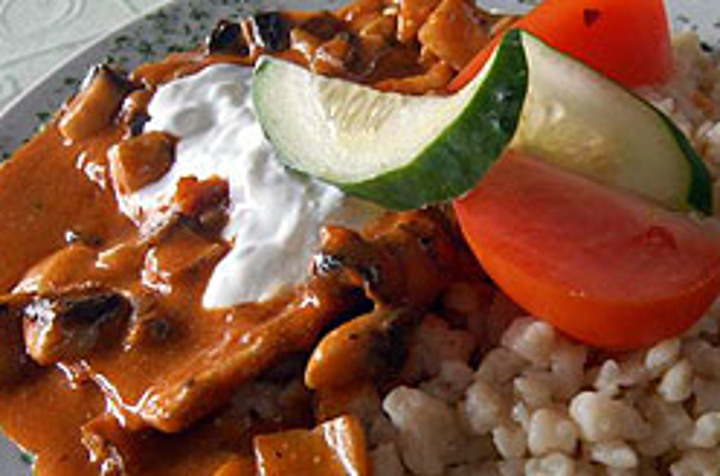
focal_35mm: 60
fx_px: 1197
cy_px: 318
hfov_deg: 33.2
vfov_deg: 22.4
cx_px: 470
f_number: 7.1
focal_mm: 22
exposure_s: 1/200
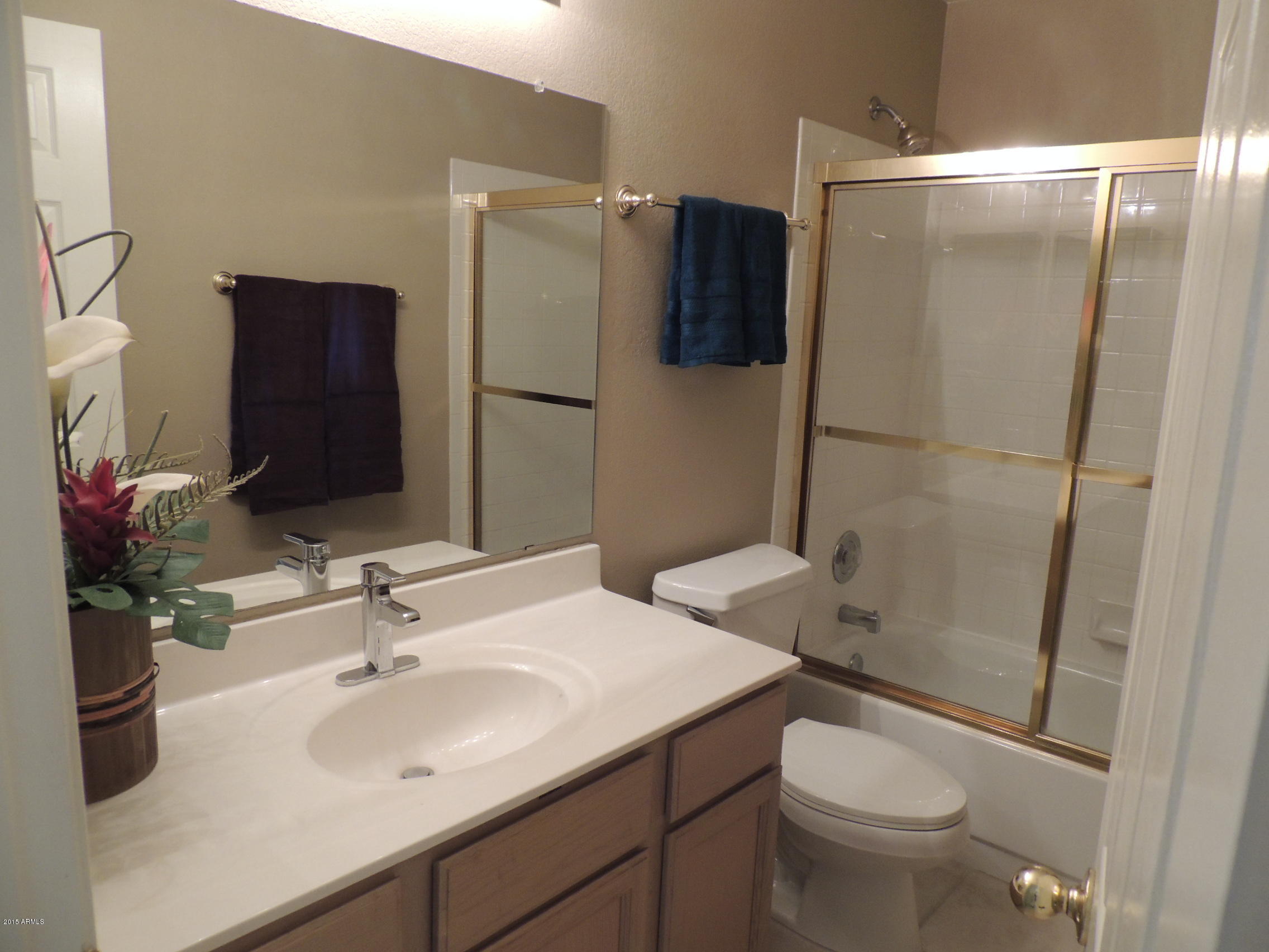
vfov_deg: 56.8
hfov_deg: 71.6
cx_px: 634
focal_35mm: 24
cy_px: 476
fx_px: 880
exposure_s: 1/30
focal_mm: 4.3
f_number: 3
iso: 360
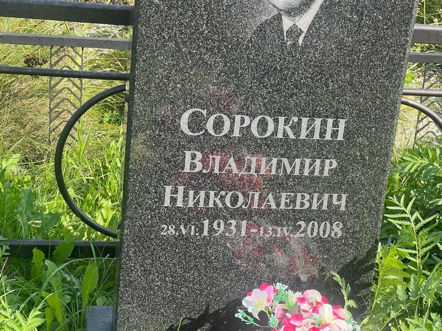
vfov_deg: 19.1
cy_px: 166
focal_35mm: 77
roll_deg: -1.5
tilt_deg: -21.4
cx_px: 221
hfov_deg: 25.3
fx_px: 983
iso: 32
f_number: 2.8
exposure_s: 1/203
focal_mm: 9
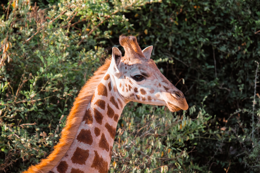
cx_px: 130
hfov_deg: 11.8
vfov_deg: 7.9
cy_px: 86
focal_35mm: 174
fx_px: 1257
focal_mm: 116.1
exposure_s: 1/210
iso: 400
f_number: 5.6
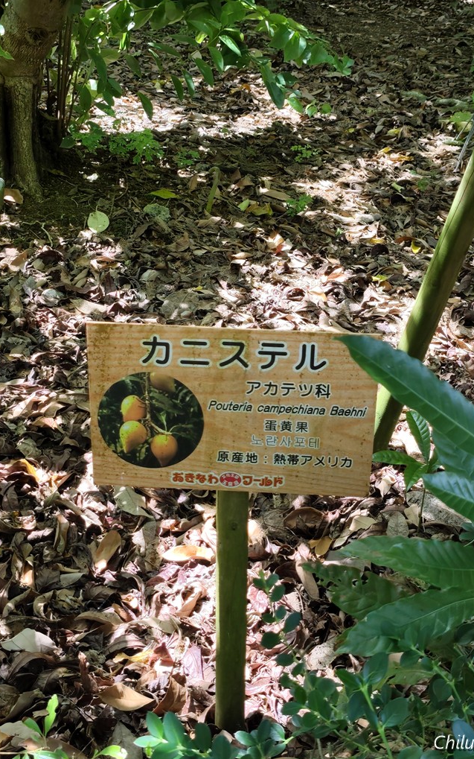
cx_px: 240
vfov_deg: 41.1
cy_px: 381
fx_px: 1013
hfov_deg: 26.3
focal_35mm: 49
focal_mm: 6.07
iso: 200
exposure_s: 1/454
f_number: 1.7
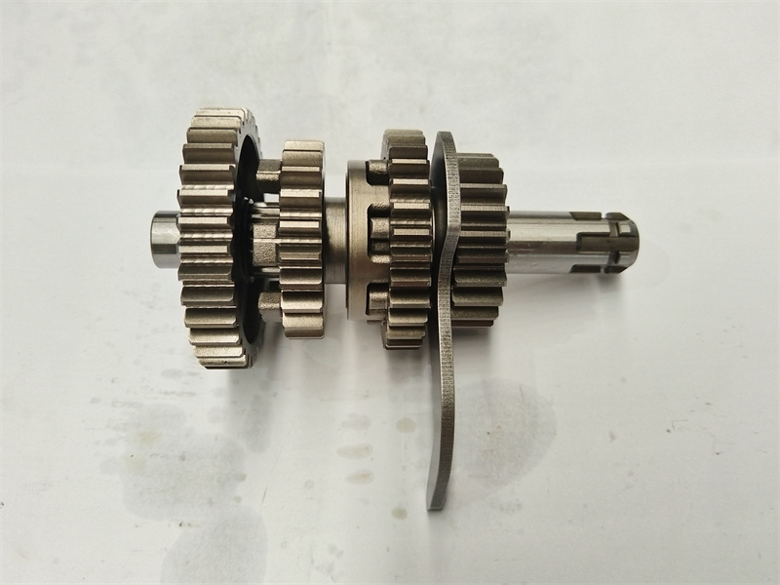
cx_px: 390
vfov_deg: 53.1
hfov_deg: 67.3
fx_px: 586
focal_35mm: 26
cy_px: 292
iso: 1998
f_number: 1.9
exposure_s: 1/100
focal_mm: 4.95
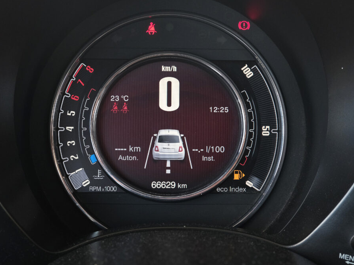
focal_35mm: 42
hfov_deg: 44.8
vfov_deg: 34.3
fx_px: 429
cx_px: 161
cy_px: 134
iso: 2000
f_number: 8
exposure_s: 1/125
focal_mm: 25.6
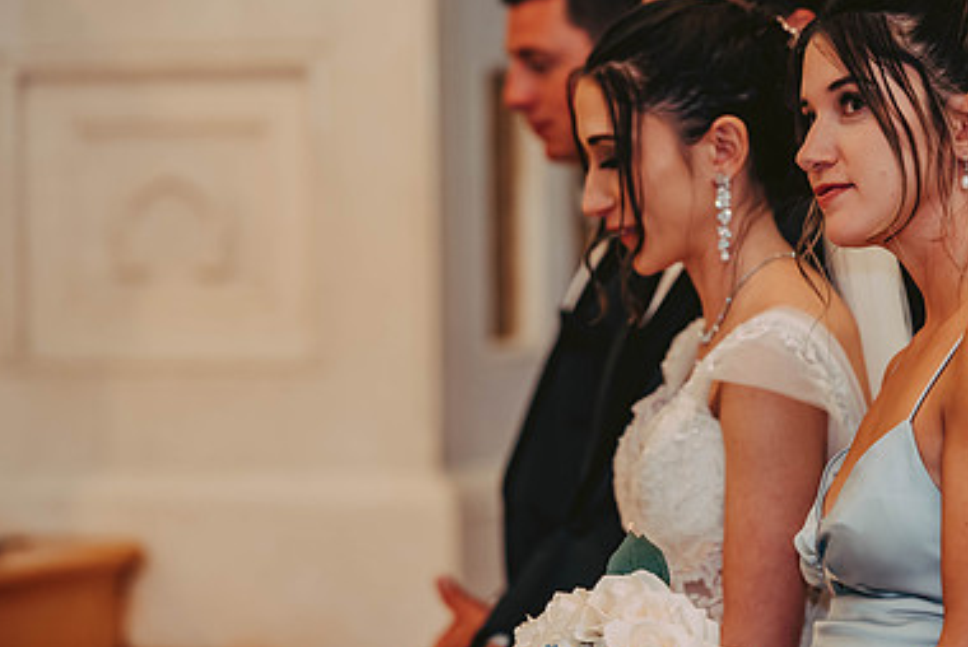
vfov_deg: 6.7
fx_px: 5543
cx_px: 586
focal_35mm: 206
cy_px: 302
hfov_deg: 10.0
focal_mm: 135
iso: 800
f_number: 2.8
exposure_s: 1/80
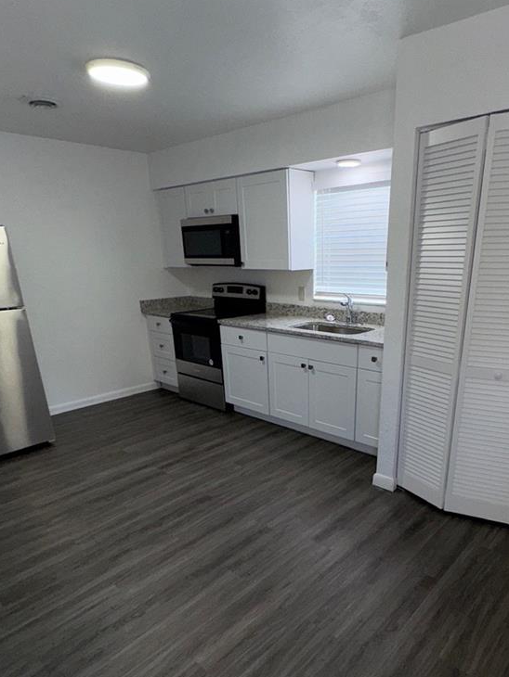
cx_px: 296
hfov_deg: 58.6
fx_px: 451
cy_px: 424
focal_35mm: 23
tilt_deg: -21.9
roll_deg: +1.2
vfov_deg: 72.7
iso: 32
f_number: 2.2
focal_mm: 2.22
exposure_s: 1/145
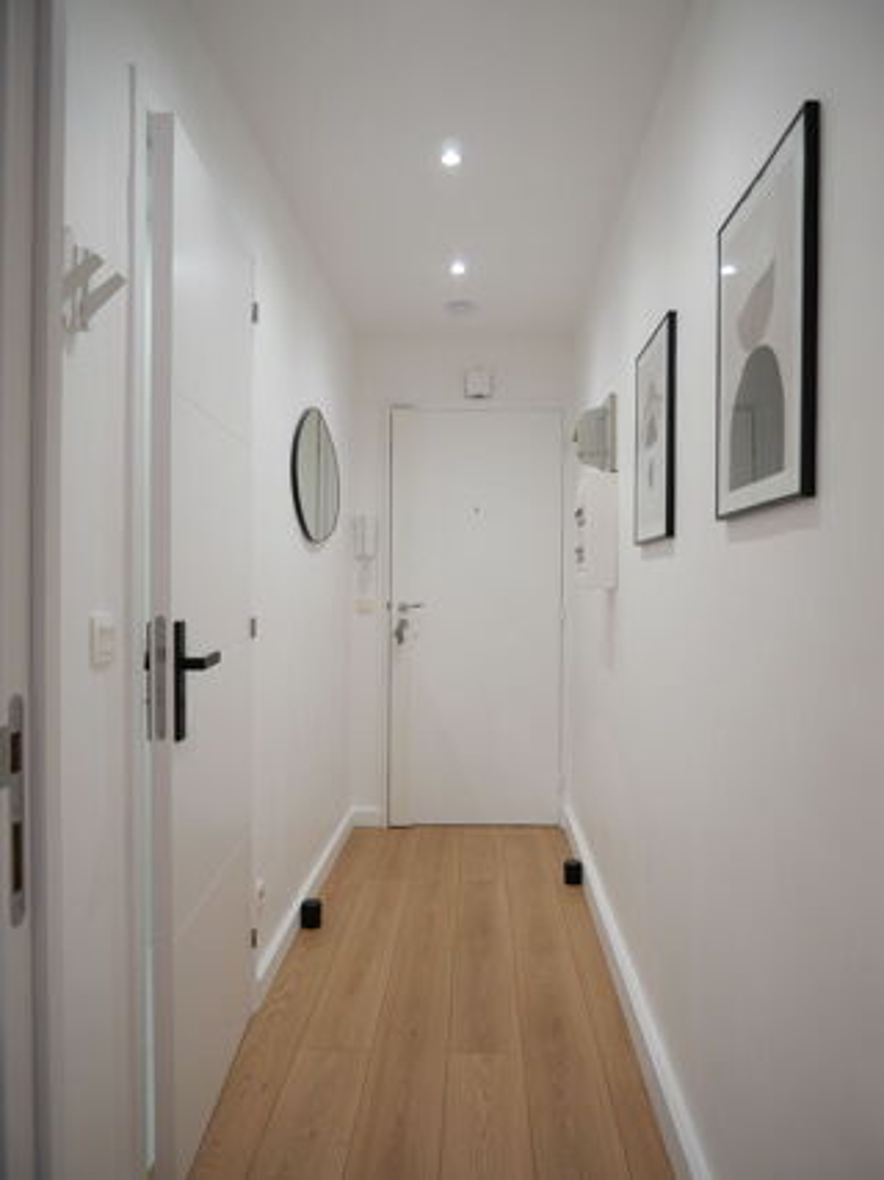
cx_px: 442
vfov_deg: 71.6
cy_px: 590
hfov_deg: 56.8
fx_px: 818
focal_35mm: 24
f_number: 3.5
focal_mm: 12
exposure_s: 1/30
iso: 200
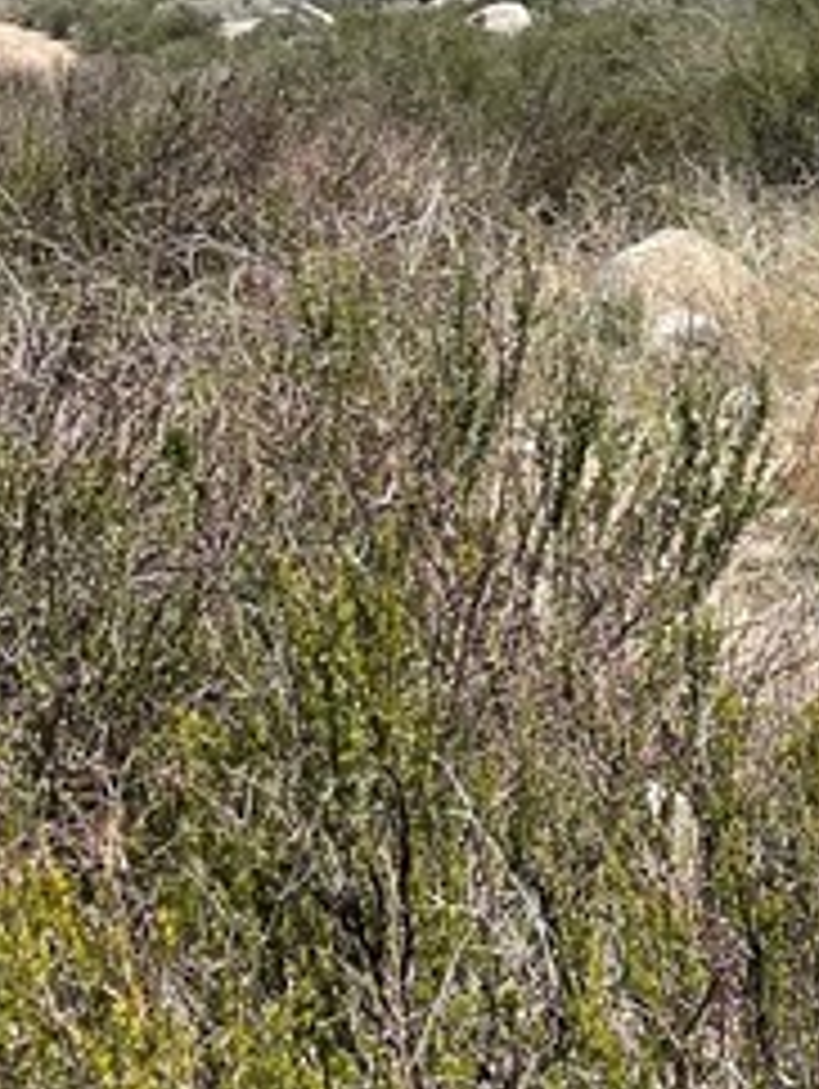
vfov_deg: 17.7
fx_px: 3464
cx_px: 1246
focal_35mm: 110
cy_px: 243
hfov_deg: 12.8
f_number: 1.6
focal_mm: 5.1
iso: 32
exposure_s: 1/3086
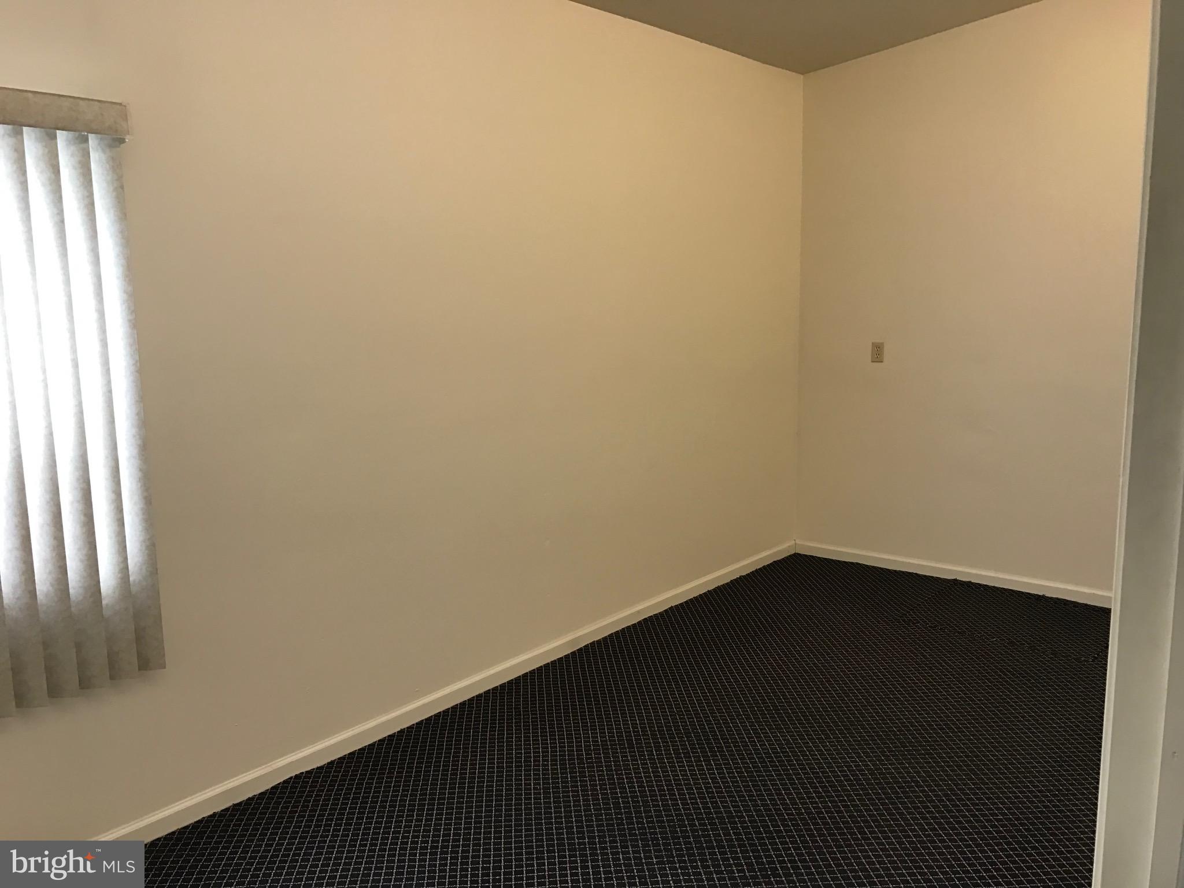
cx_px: 592
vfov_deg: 49.7
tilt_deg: -9.7
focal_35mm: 28
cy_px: 444
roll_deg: +1.5
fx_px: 958
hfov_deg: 63.4
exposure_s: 1/30
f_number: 1.8
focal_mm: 3.99
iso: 20
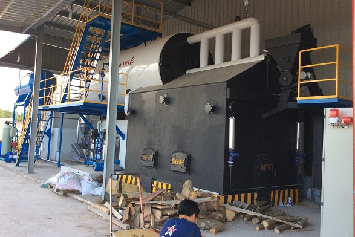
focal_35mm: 35
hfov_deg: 54.4
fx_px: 345
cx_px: 175
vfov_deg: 37.9
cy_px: 109
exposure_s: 1/120
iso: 40
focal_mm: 3.3
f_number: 2.4
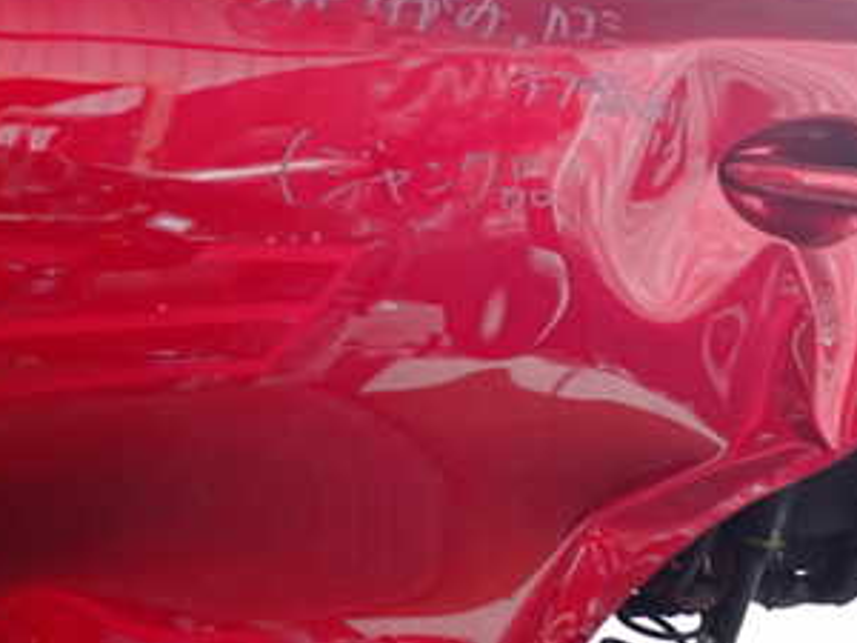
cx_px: 454
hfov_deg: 32.2
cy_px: 440
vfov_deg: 24.3
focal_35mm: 60
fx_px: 1485
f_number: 2.3
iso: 320
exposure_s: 1/30
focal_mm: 5.4
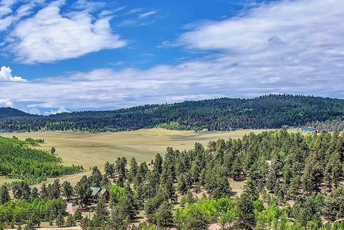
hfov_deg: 36.1
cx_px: 132
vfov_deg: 23.9
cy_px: 210
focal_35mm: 55
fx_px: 526
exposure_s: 1/5000
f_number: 2.8
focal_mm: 8.4
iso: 100
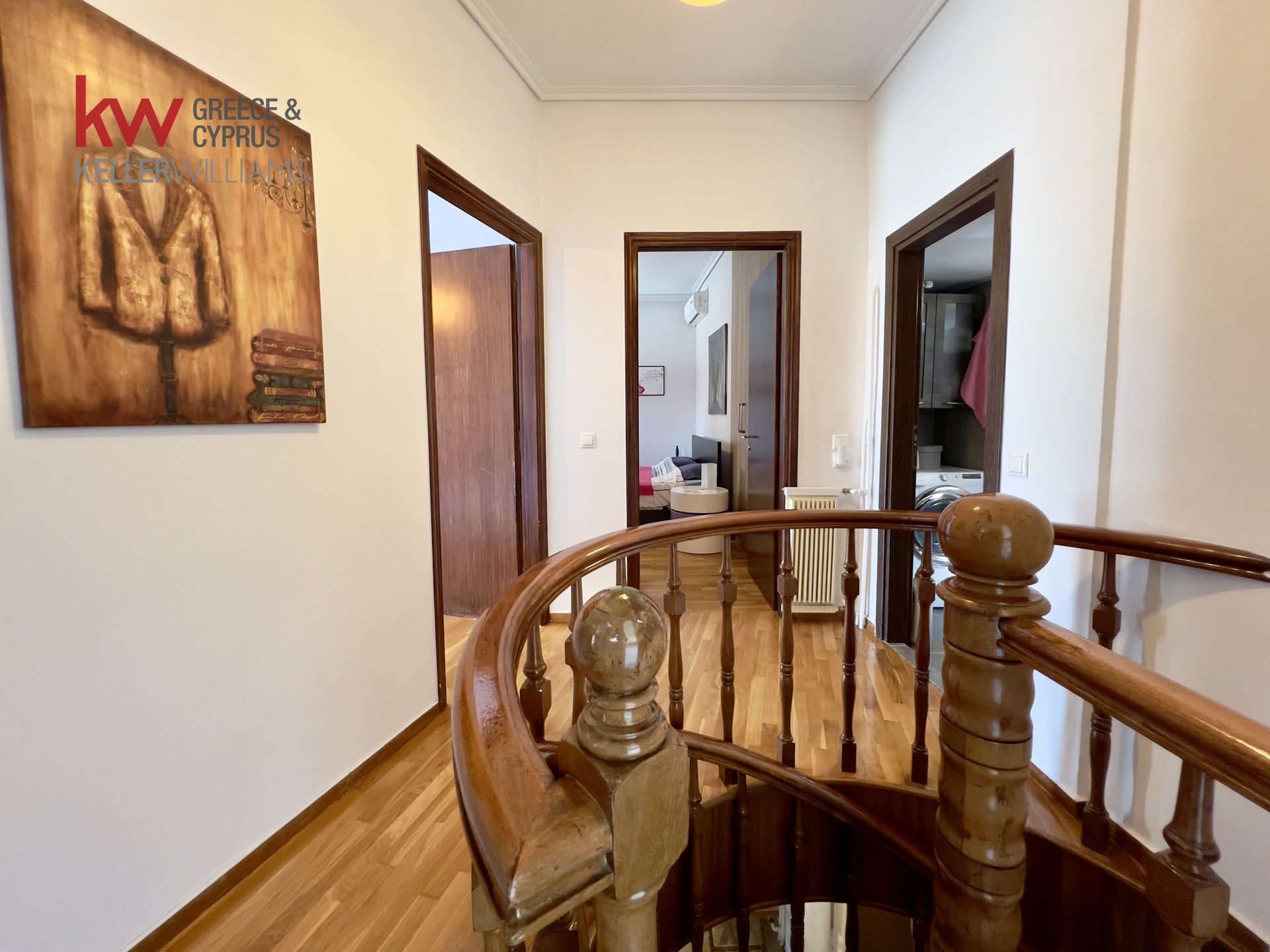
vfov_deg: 89.9
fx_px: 477
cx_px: 635
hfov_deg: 106.2
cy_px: 476
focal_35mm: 13
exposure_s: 1/50
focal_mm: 1.57
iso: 200
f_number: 1.8
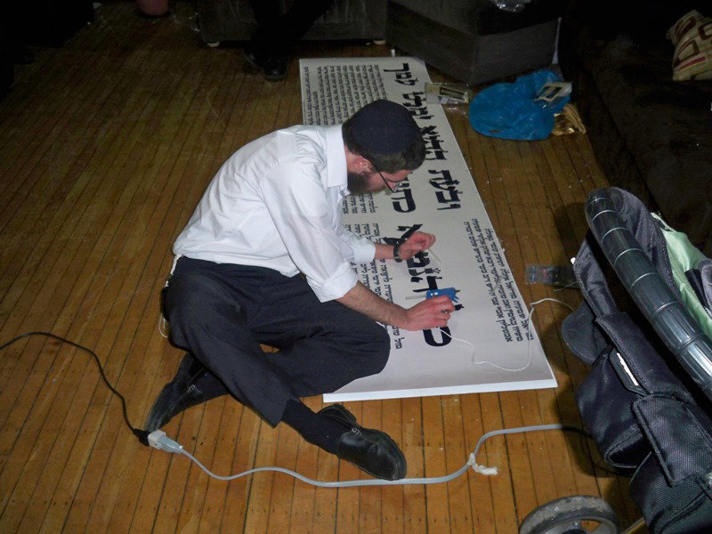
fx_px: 720
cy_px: 267
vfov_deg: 40.7
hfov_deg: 52.6
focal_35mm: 35
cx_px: 356
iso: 200
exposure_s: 1/60
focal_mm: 6.3
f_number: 3.1
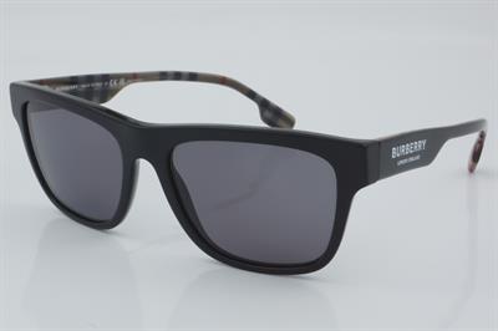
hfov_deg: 24.6
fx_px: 1140
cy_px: 166
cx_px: 249
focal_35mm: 82
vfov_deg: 16.5
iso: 100
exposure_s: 1/4
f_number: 32
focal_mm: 55
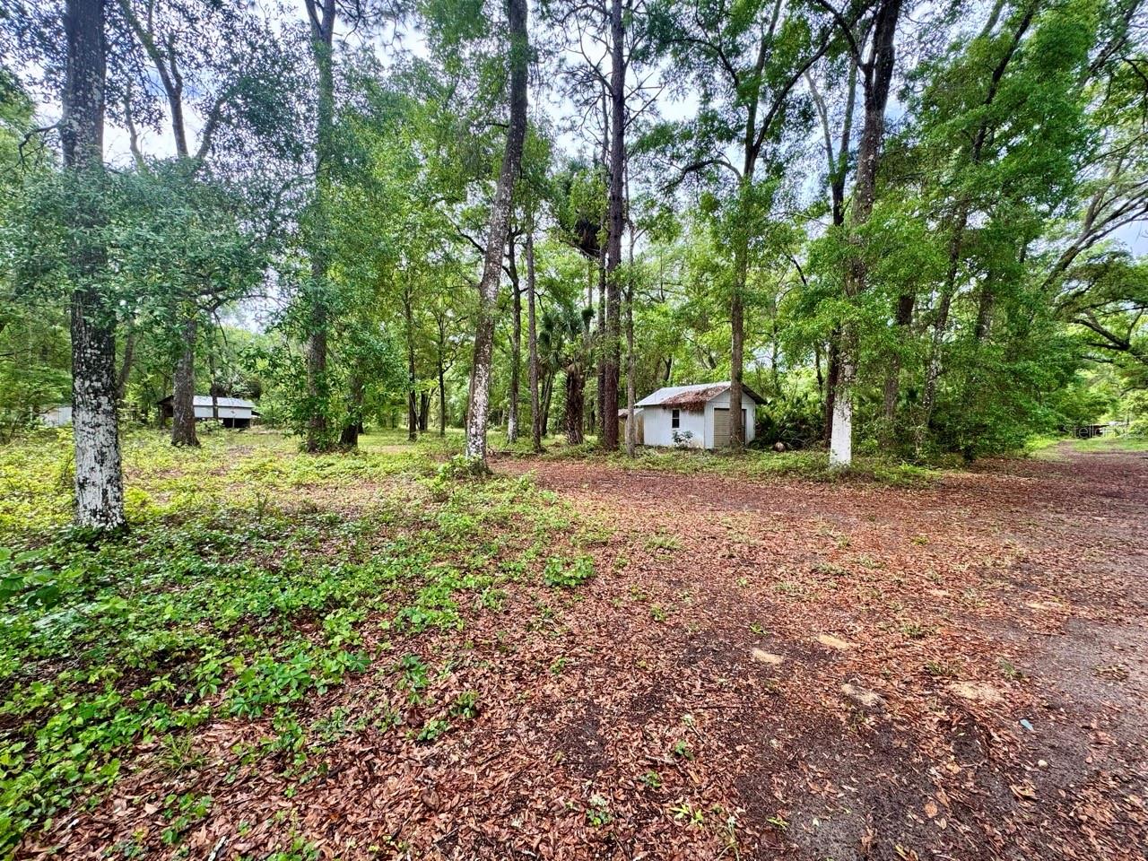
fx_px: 464
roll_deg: -0.8
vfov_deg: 85.7
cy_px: 430
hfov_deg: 102.1
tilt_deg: -0.8
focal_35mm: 14
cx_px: 574
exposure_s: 1/179
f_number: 2.2
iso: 40
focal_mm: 2.22
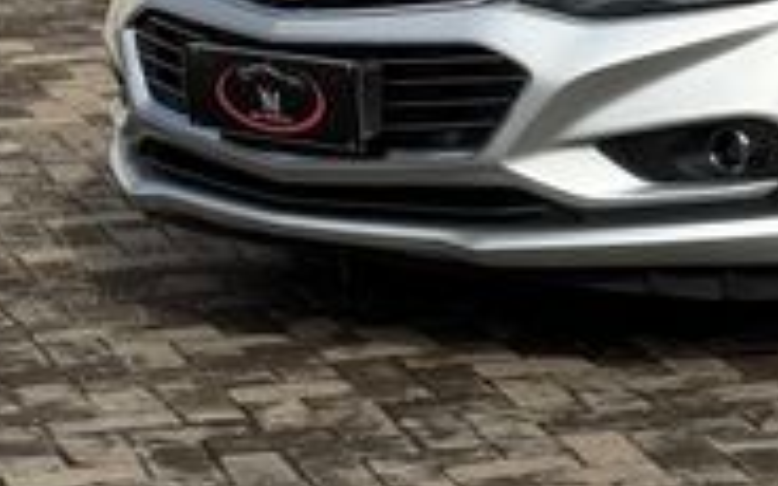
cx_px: 926
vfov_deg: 9.9
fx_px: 2756
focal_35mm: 130
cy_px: -169
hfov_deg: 15.5
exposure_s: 1/6536
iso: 64
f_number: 1.78
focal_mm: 6.76
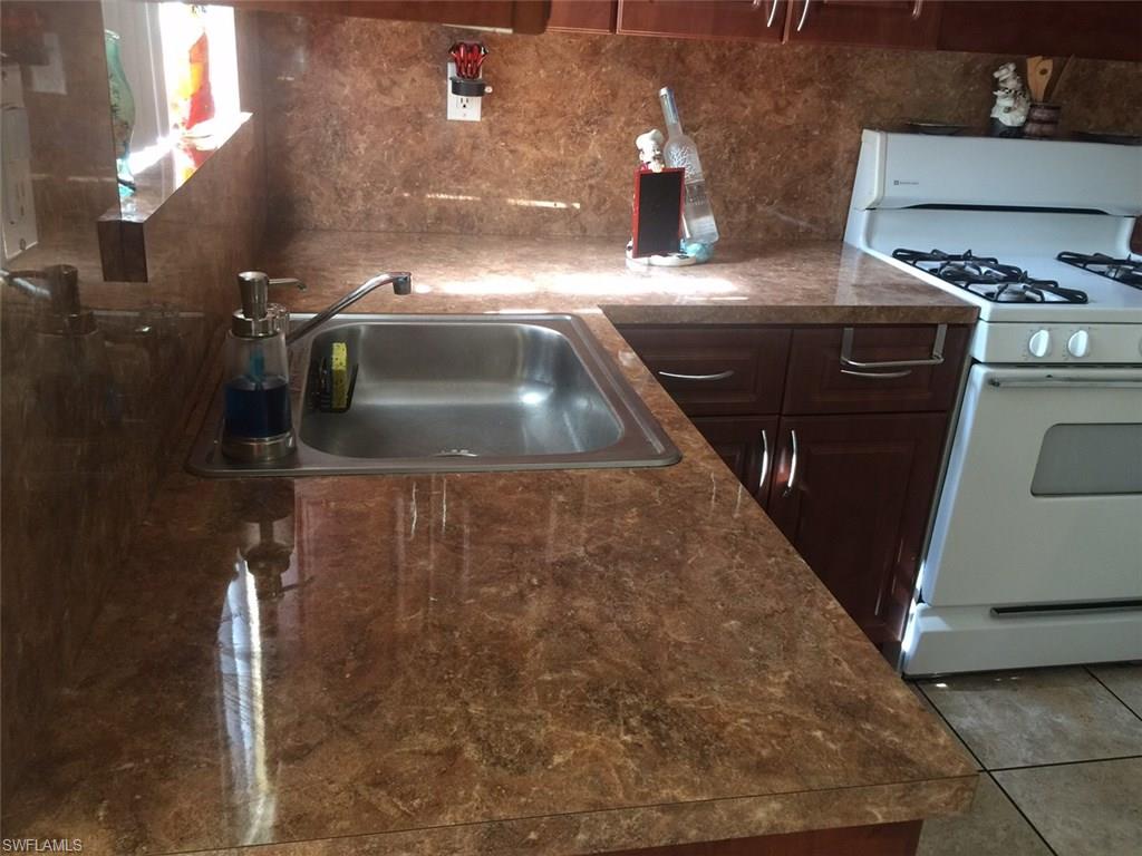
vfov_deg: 48.2
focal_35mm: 29
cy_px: 428
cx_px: 571
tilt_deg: -22.2
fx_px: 957
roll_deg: -4.8
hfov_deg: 61.7
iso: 64
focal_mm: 4.15
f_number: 2.2
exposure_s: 1/15
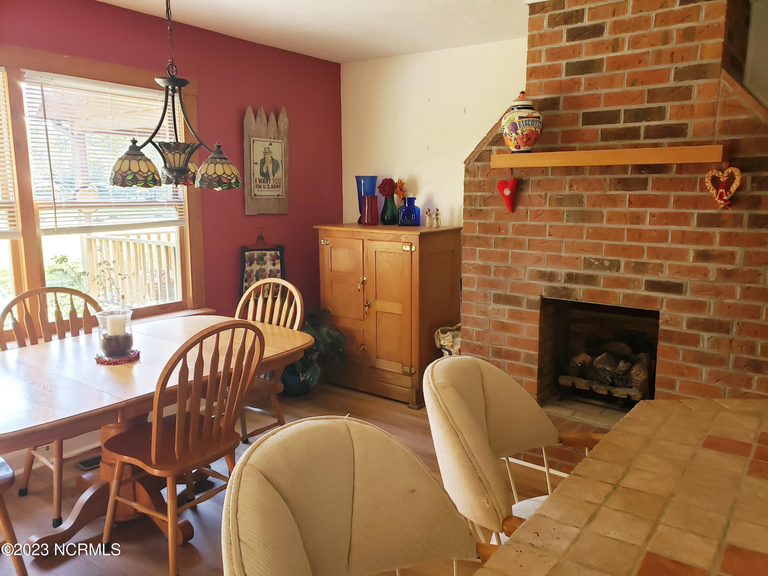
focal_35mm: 26
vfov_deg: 53.1
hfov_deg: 67.3
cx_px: 384
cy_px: 288
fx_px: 577
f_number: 2.4
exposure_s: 1/46
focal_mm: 4.3
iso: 200
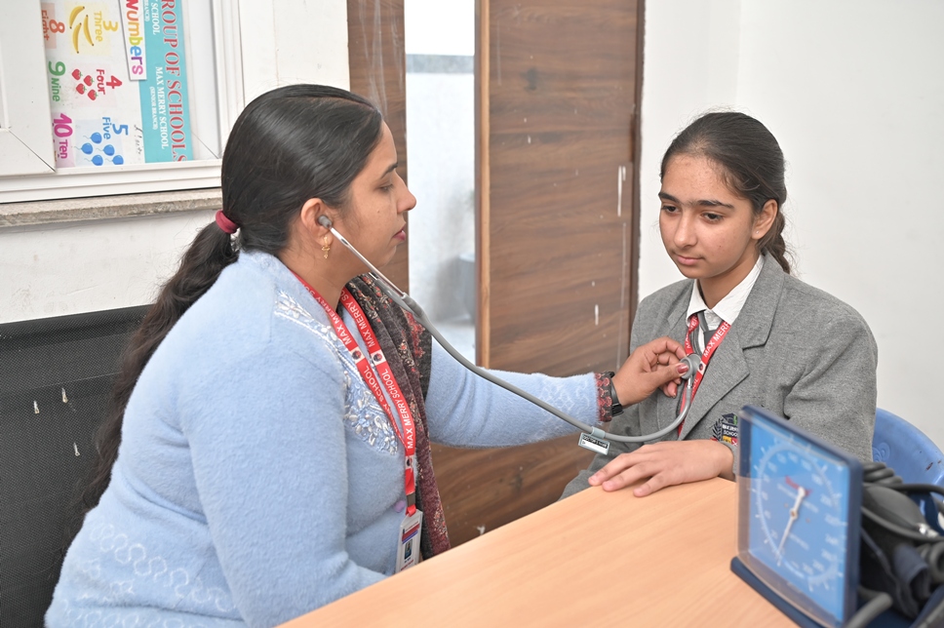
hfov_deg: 51.9
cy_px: 314
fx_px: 970
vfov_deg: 35.9
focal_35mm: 37
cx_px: 472
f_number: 4
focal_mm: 37
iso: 800
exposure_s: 1/100
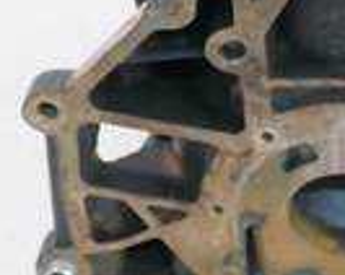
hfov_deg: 16.7
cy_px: -80
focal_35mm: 113
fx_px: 1152
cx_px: 348
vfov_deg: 13.2
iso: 400
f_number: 3.9
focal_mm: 16
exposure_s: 1/60
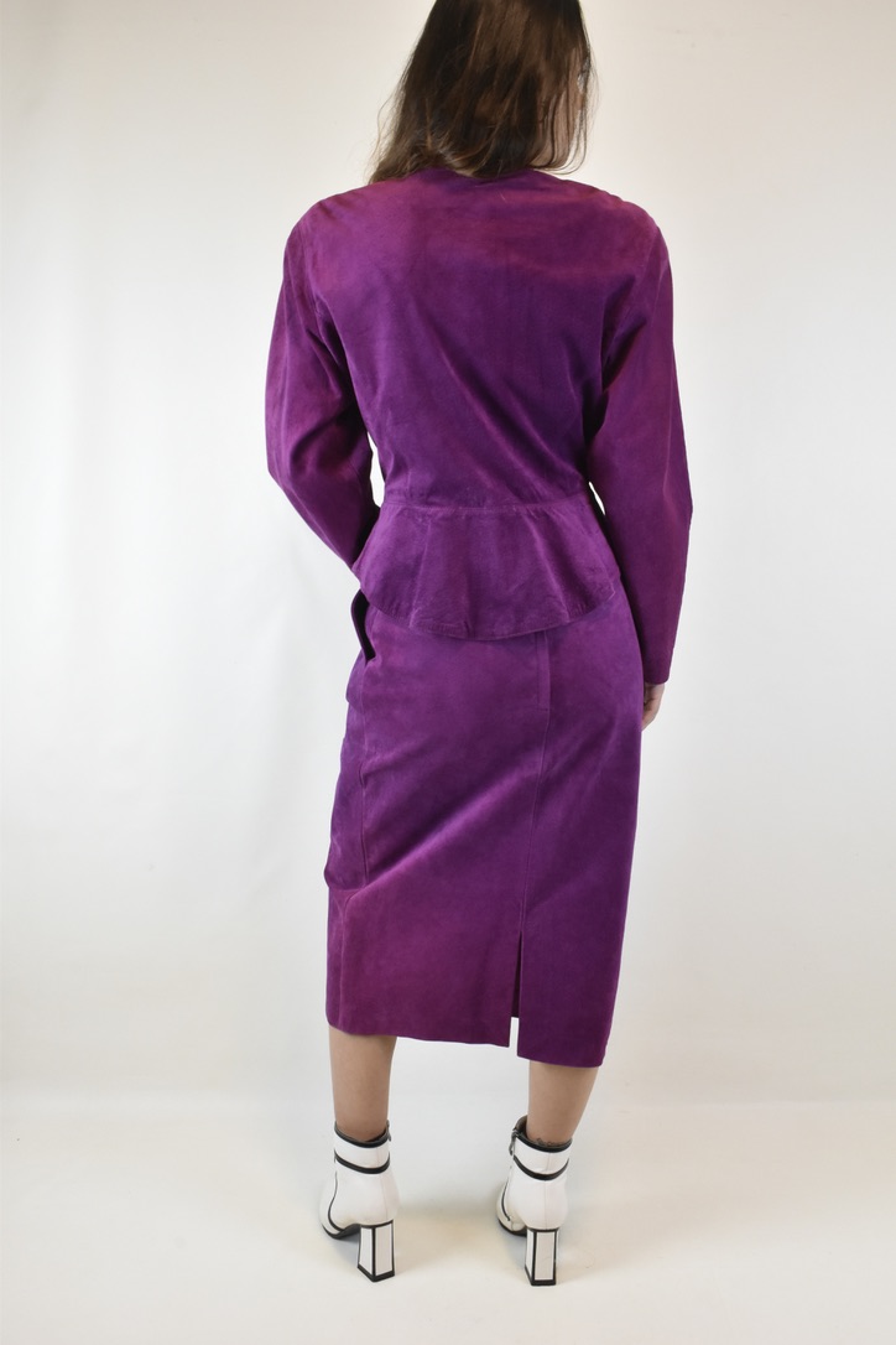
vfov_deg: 55.1
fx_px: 1288
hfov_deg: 38.4
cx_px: 448
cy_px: 672
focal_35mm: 34
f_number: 16
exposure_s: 1/25
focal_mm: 23
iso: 1600
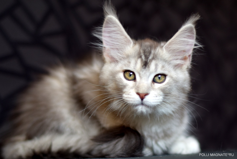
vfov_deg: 18.2
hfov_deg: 27.0
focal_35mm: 75
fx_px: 494
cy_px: 80
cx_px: 118
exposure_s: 1/40
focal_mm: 50
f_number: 1.8
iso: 100
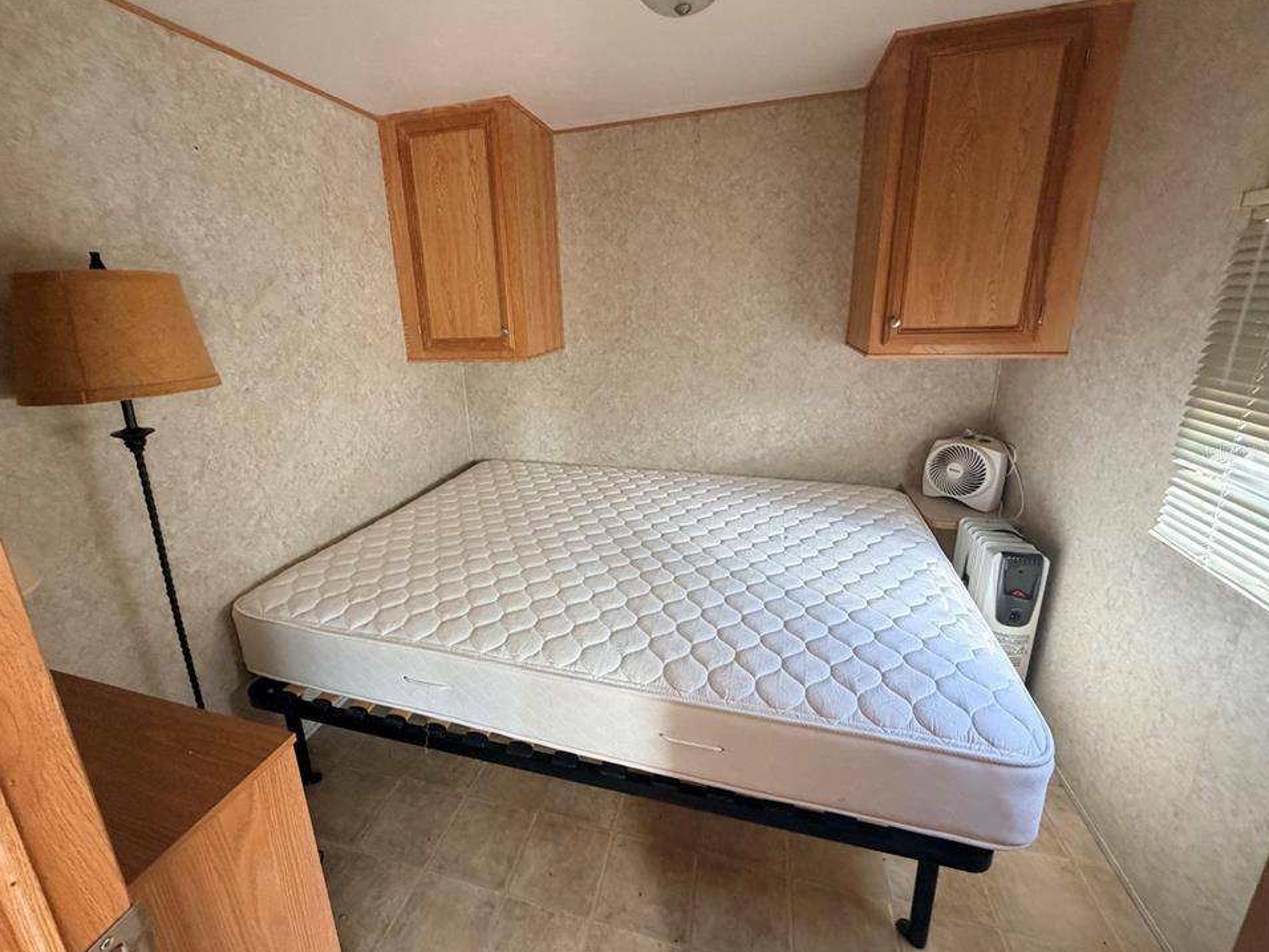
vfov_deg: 81.7
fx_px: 550
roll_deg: +3.5
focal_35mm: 15
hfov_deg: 98.1
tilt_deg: -15.9
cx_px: 596
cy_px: 450
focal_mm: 2.22
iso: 320
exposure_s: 1/121
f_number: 2.2
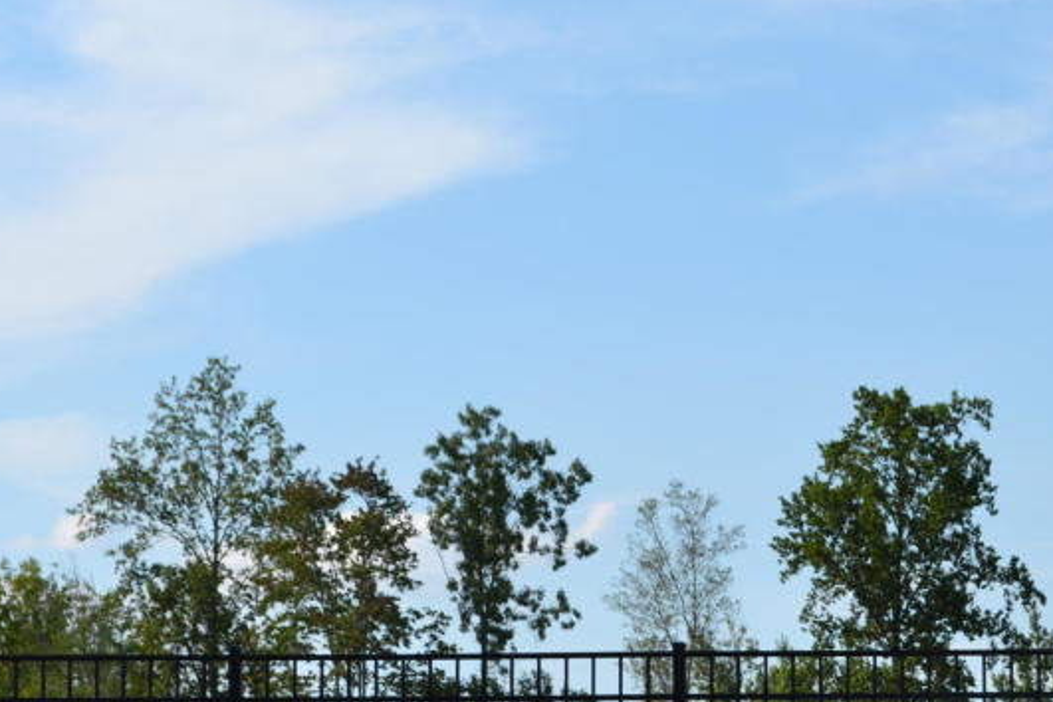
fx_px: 5238
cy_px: 581
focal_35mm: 179
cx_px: 984
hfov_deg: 11.4
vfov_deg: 7.7
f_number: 8
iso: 100
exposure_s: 1/250
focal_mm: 55
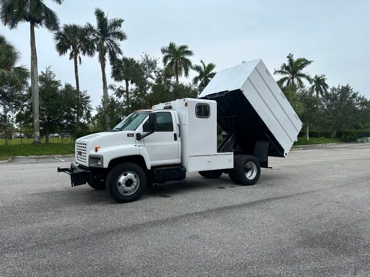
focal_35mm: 24
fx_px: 257
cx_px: 185
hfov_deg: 71.6
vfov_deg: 56.8
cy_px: 138
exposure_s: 1/935
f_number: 1.78
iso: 80
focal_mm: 6.86
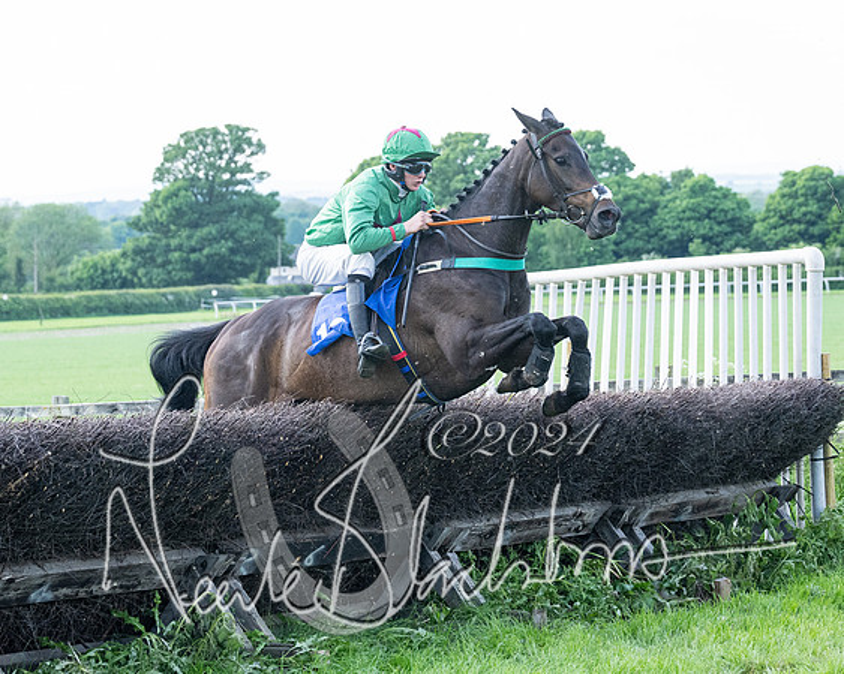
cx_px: 285
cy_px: 327
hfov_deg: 14.7
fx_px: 3259
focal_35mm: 131
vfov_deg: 11.8
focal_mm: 70
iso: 1000
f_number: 4
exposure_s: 1/2500
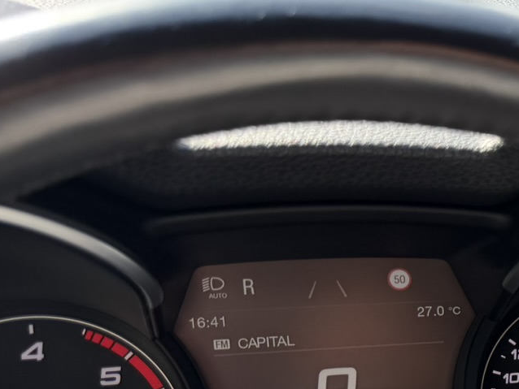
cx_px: 829
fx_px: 1155
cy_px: 396
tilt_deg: -26.4
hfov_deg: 20.6
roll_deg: -7.7
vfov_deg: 18.6
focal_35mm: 77
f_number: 1.78
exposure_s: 1/438
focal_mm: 6.76
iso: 80
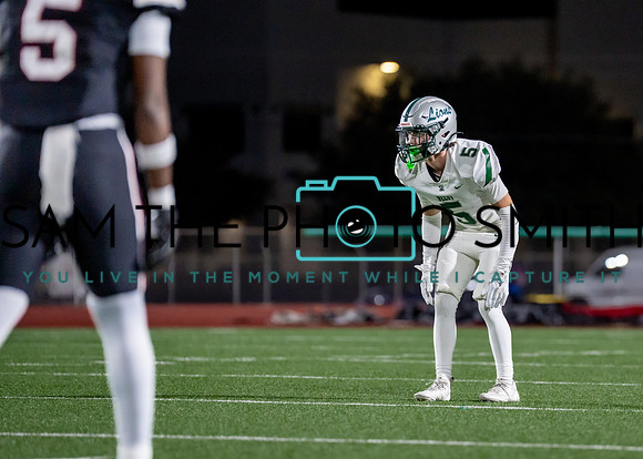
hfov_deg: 7.0
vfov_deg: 5.0
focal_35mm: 289
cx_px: 446
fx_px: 5282
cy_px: 226
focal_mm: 200
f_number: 2.8
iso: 2500
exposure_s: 1/1250
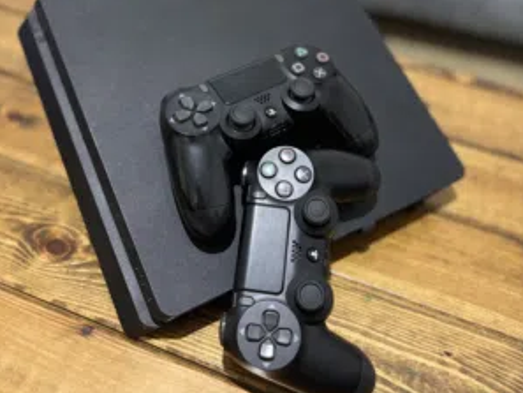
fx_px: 529
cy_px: 104
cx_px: 262
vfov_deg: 39.7
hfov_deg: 52.6
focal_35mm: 35
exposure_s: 1/30
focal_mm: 5.96
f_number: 1.6
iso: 800
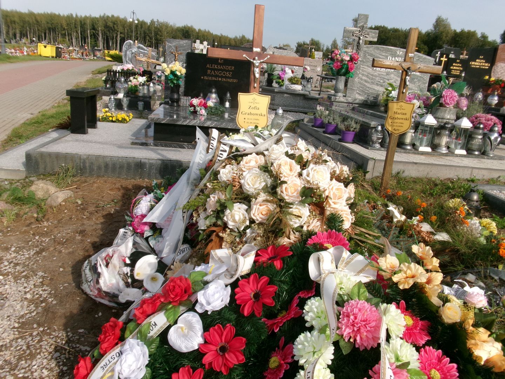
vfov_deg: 49.7
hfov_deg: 63.4
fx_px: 408
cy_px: 190
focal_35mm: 28
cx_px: 252
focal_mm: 5.1
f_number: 10.8
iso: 100
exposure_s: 1/120
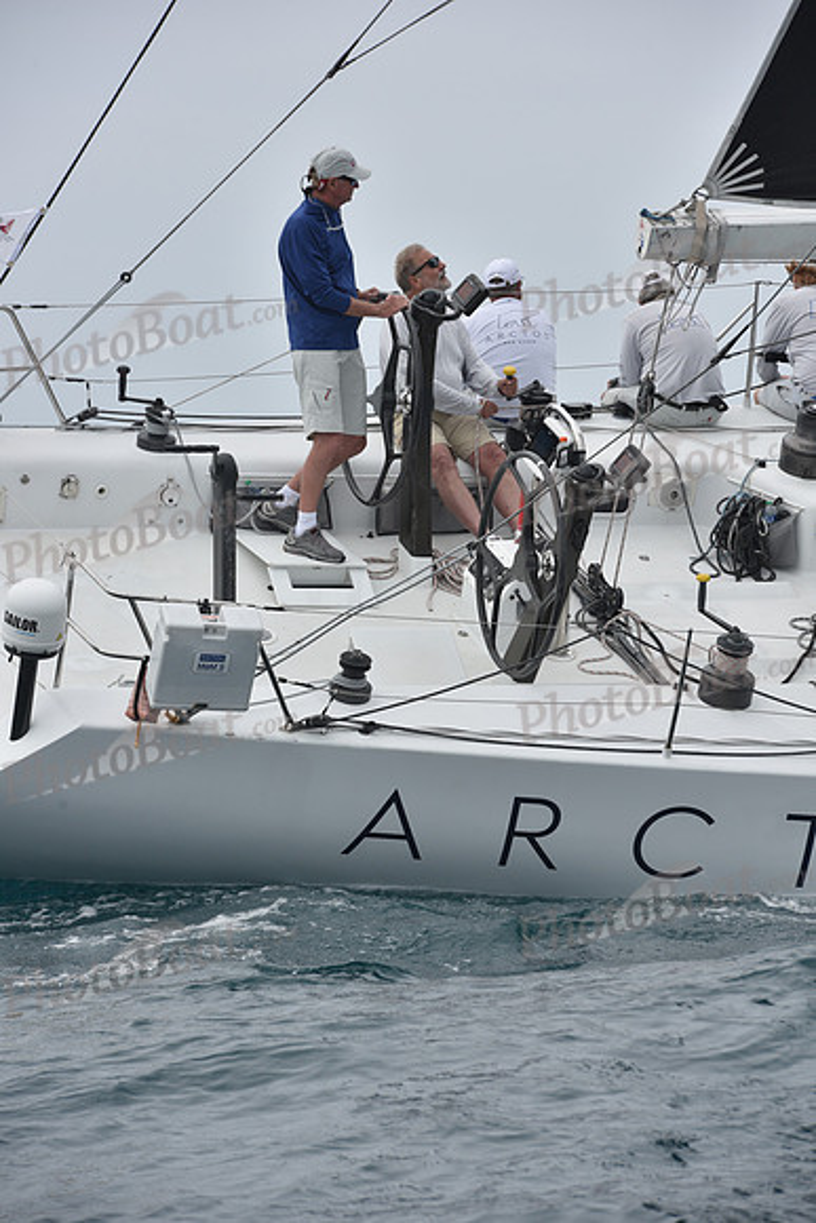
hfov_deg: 6.9
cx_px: 408
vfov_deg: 10.3
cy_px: 612
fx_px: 6795
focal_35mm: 200
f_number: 10
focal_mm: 200
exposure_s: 1/800
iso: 250
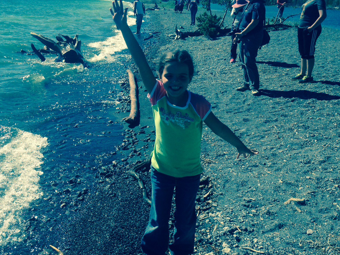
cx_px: 120
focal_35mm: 43
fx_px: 422
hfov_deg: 43.4
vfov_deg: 33.6
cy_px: 121
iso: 50
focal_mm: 4.12
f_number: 2.4
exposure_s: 1/1748
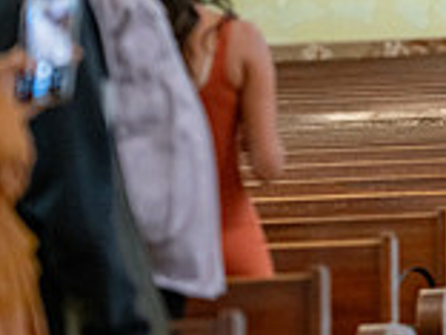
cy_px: 96
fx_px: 3904
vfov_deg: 4.9
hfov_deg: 6.4
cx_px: 752
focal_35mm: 303
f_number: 2
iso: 2000
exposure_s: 1/125
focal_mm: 85
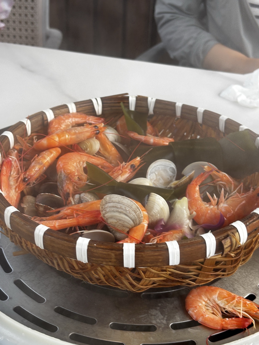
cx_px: 130
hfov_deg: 28.0
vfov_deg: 36.8
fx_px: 519
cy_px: 172
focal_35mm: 52
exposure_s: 1/121
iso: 50
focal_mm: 5.96
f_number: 1.6
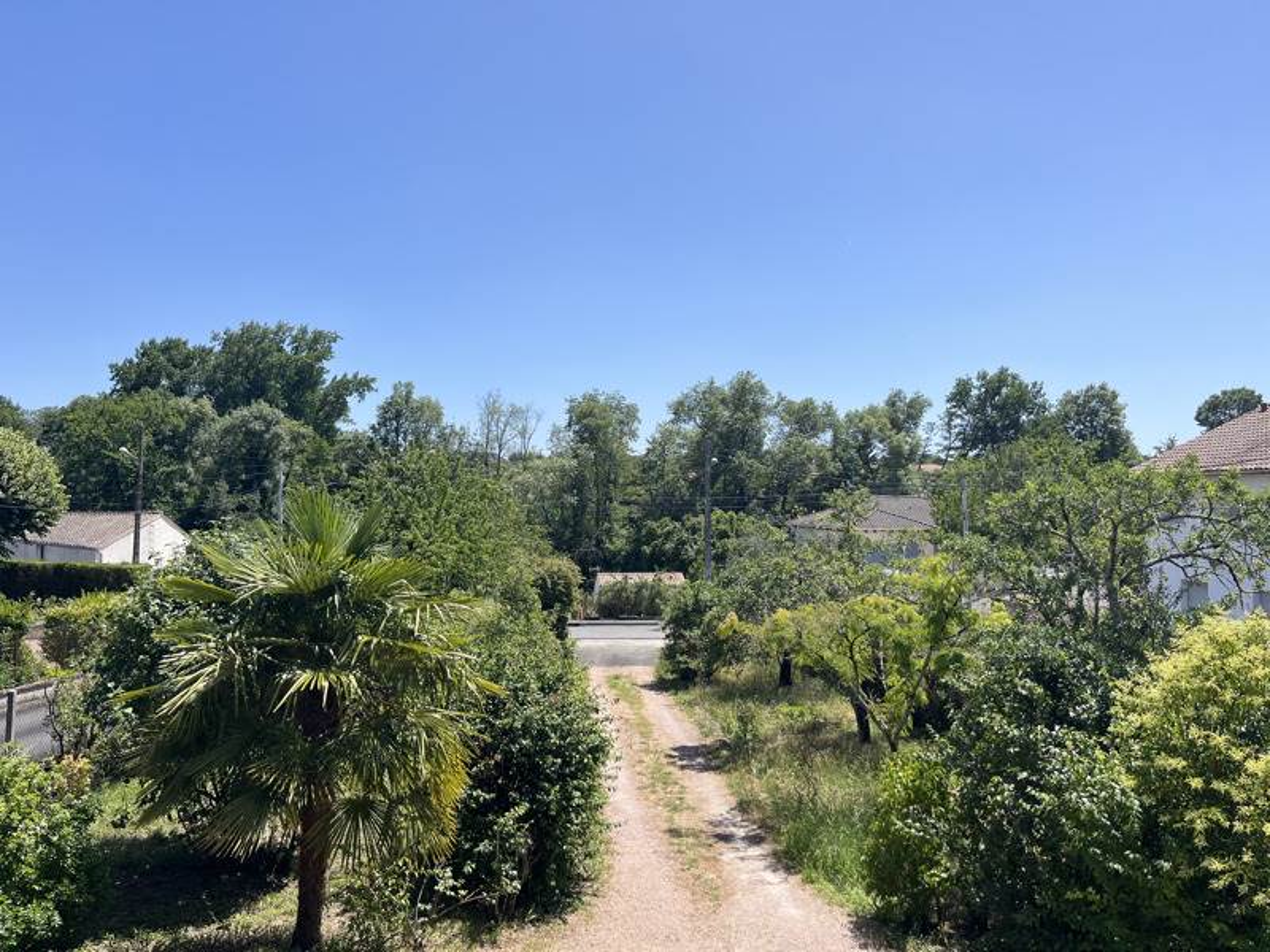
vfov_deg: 53.1
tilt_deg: +1.3
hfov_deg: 67.3
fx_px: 954
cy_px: 476
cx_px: 635
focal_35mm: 26
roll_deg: -0.1
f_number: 1.6
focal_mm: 5.1
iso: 50
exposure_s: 1/3311
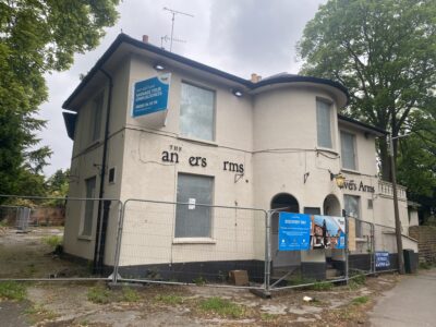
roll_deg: -1.4
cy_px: 164
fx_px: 327
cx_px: 218
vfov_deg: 53.1
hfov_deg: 67.3
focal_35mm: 26
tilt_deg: +12.1
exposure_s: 1/698
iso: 32
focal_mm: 4.25
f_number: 1.8
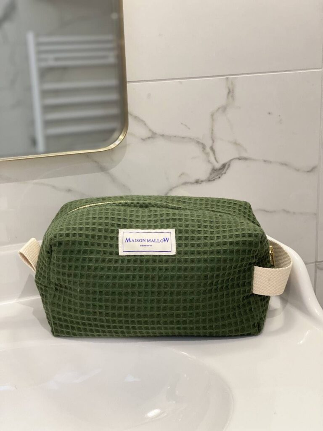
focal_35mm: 52
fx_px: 647
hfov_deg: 28.0
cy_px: 216
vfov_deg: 36.8
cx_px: 162
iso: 160
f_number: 2
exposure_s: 1/100
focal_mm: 6
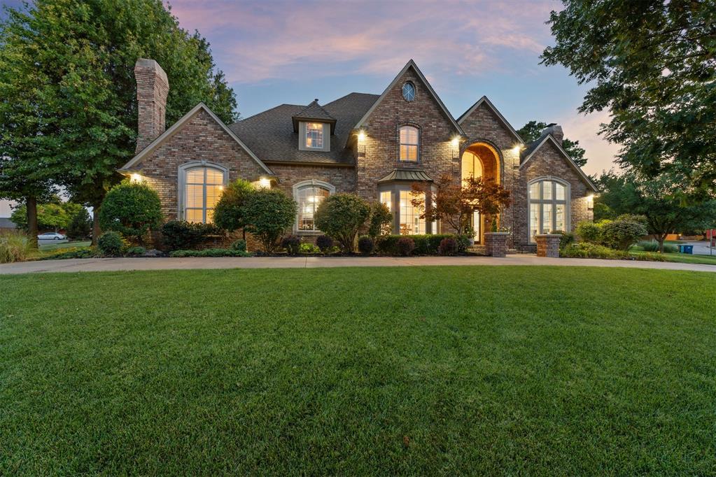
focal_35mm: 15
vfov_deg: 77.3
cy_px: 238
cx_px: 358
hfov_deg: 100.4
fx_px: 298
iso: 200
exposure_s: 10
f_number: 7.1
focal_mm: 10
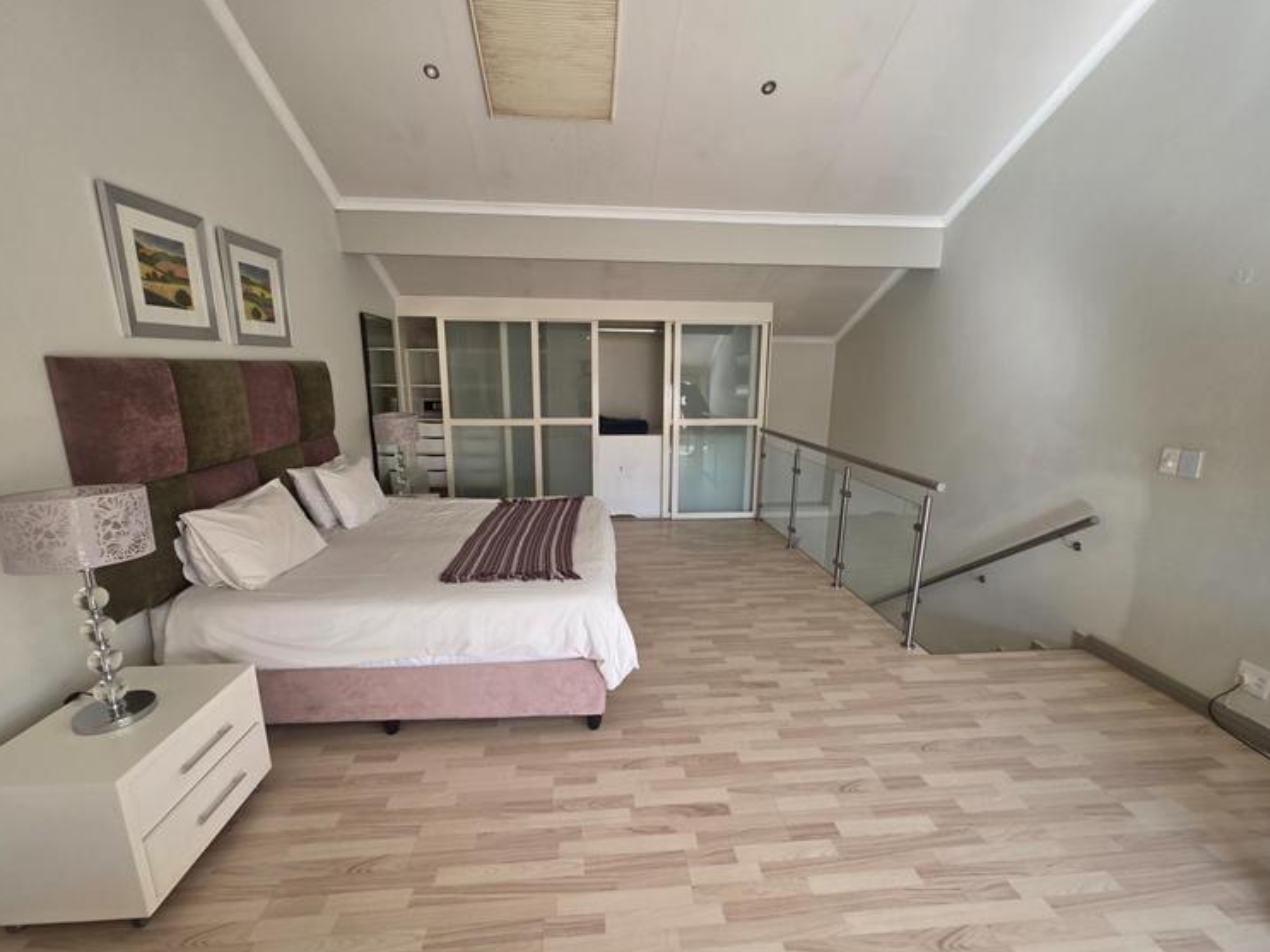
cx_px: 632
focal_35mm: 14
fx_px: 514
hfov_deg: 102.1
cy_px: 501
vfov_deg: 85.6
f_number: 1.9
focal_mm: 2.2
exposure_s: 1/100
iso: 160
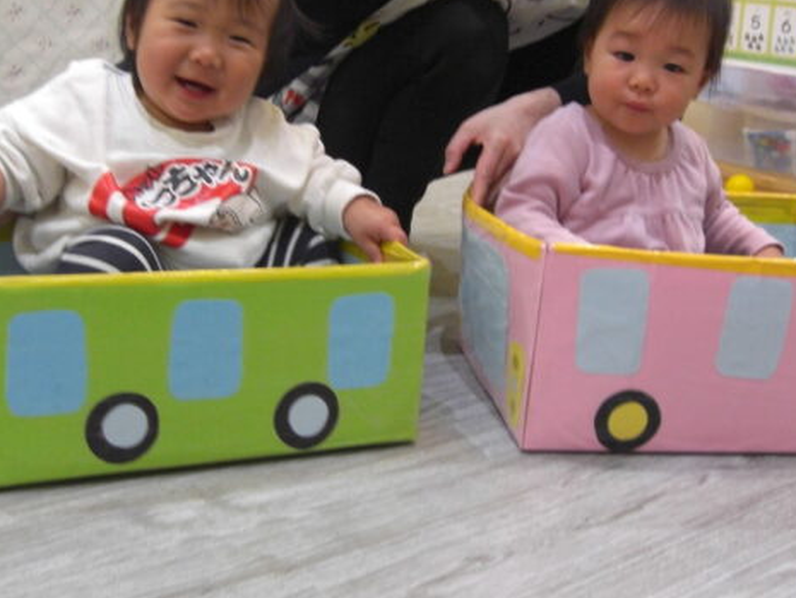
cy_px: 243
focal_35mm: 49
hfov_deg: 38.9
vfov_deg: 29.6
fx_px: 1127
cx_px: 373
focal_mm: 7.9
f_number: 2.8
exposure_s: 1/80
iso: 400
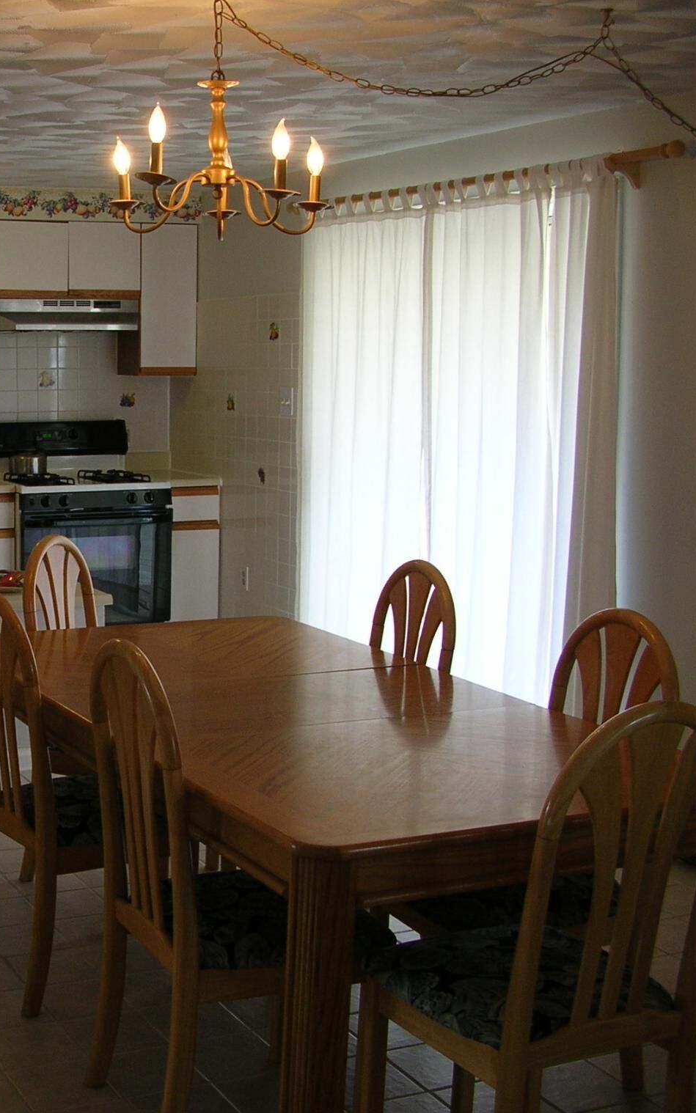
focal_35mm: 50
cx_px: -54
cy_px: 561
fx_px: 1517
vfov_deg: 40.3
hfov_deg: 24.3
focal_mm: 5.8
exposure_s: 1/38
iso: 50
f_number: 2.8
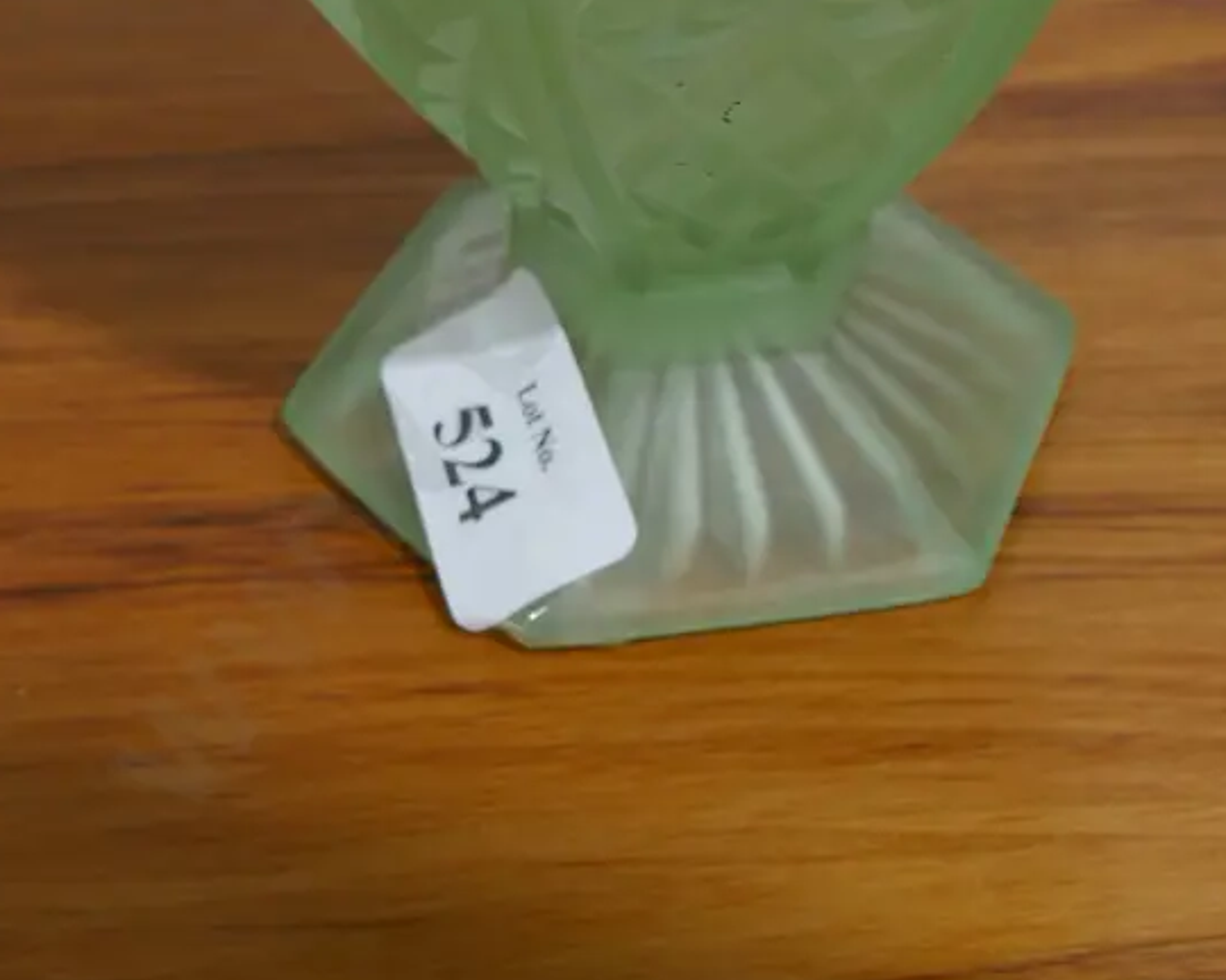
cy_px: -129
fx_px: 2685
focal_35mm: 74
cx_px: 840
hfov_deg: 25.6
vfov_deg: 19.7
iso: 400
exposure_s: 1/60
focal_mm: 20
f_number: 4.5
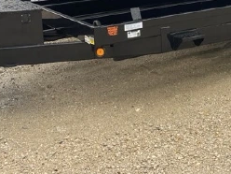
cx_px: 202
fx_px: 561
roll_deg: +2.5
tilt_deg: -2.9
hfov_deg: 22.8
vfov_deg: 16.6
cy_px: -51
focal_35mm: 84
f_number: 1.8
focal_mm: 4.25
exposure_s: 1/124
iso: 32
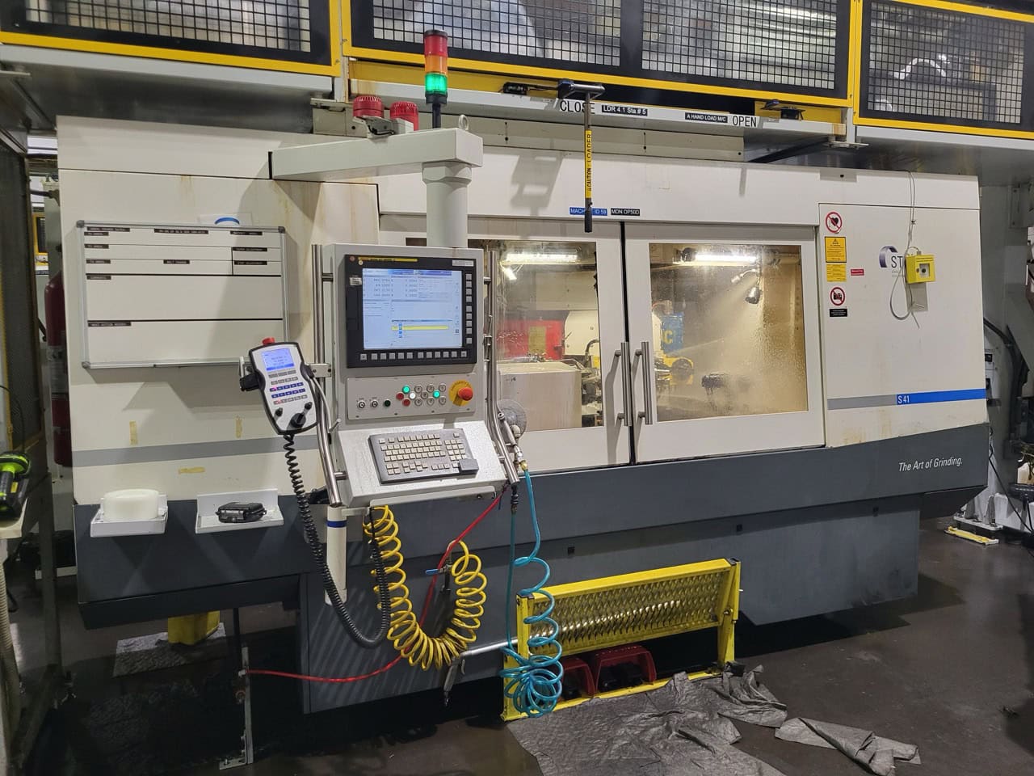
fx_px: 777
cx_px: 517
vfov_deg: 53.1
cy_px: 388
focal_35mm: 26
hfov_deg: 67.3
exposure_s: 1/120
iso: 320
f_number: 1.8
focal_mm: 5.4
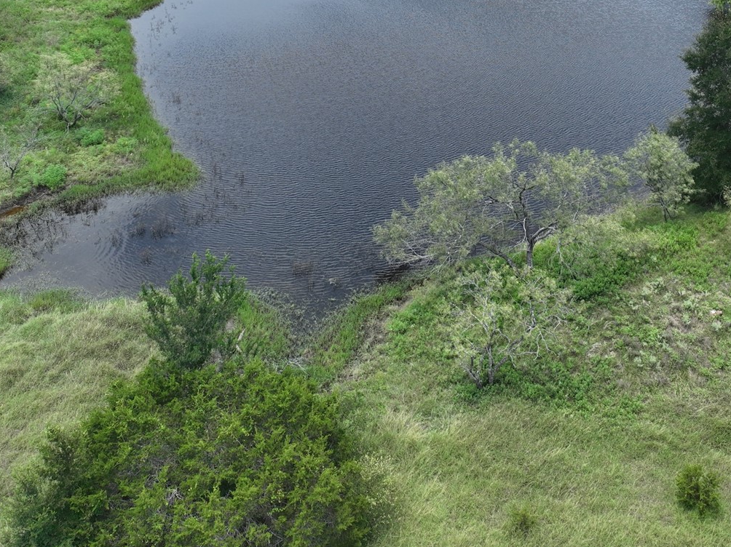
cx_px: 483
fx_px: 1034
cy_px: 21
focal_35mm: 49
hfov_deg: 38.5
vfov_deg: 28.1
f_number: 2.8
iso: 150
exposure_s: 1/1600
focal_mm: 12.29
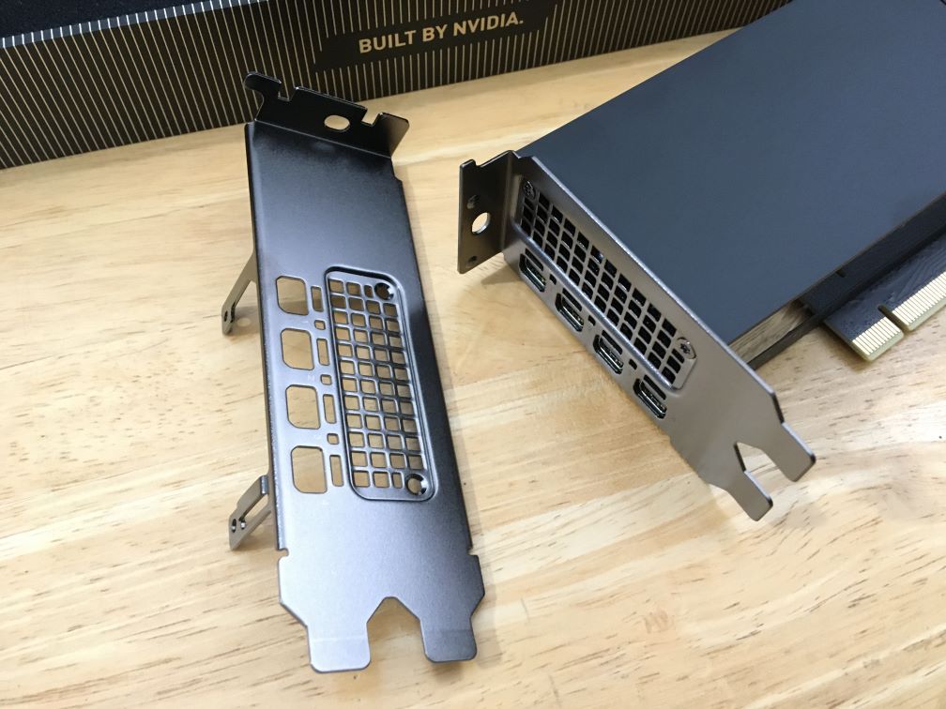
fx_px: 793
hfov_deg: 61.7
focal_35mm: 29
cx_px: 473
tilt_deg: -61.4
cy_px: 354
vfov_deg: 48.2
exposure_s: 1/17
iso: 200
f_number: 2.2
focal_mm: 4.15
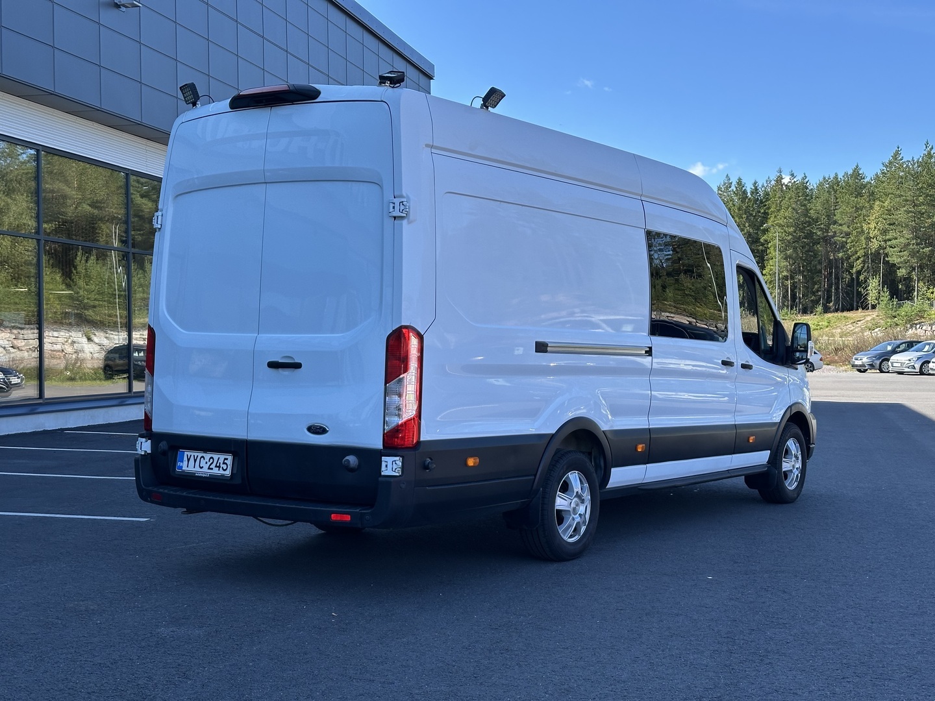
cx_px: 468
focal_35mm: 48
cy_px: 350
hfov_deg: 39.7
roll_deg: +0.6
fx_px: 1297
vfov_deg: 30.3
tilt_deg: +0.0
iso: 64
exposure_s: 1/1242
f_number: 1.78
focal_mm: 6.86
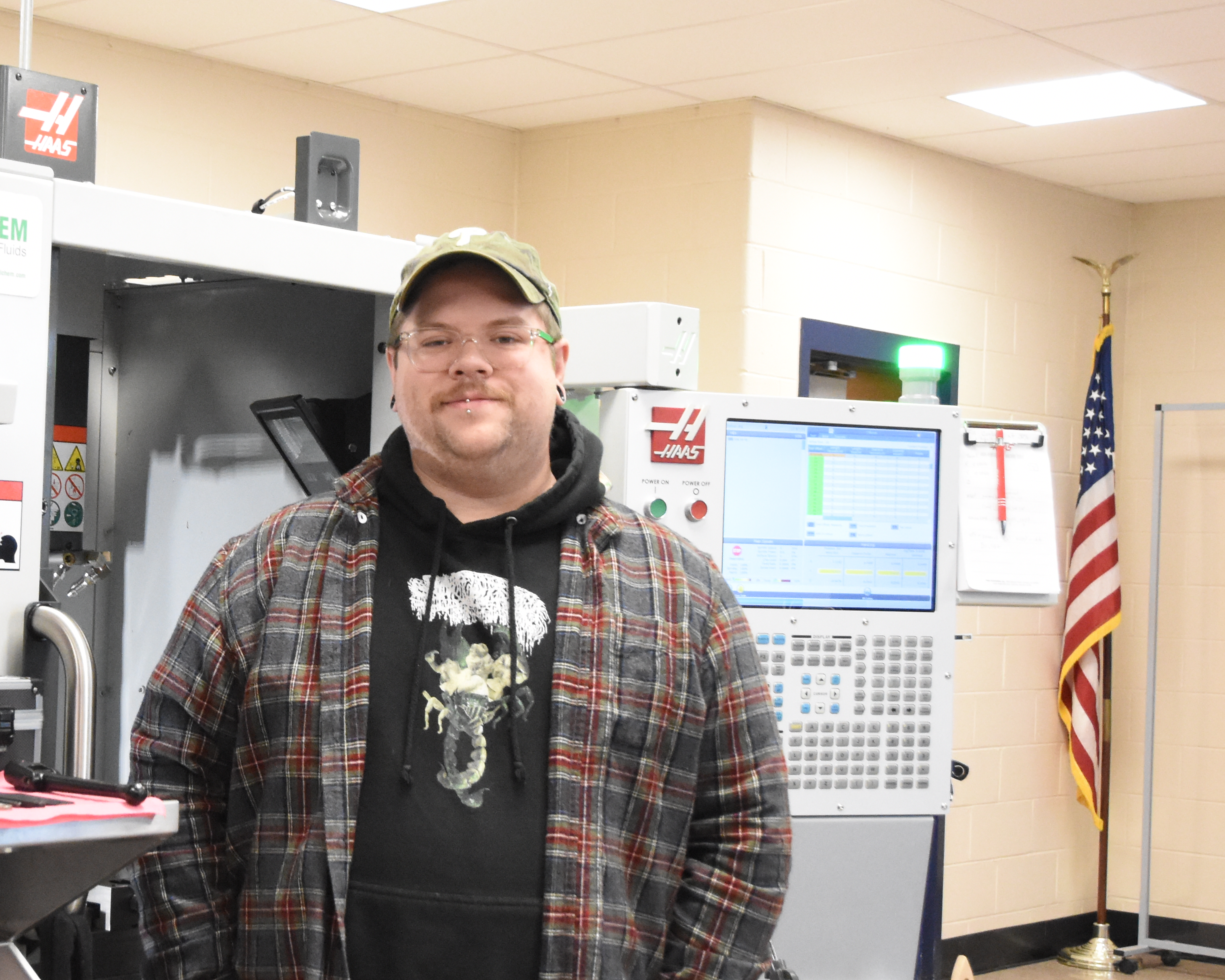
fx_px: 2212
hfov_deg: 30.3
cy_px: 558
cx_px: 265
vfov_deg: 25.0
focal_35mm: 61
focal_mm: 22
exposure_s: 1/100
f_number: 5
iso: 4000
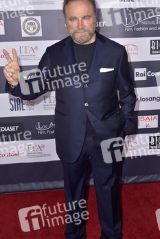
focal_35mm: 39
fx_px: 260
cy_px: 113
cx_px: 74
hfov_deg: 34.2
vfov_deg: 49.5
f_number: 6.3
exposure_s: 1/320
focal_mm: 34
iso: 500
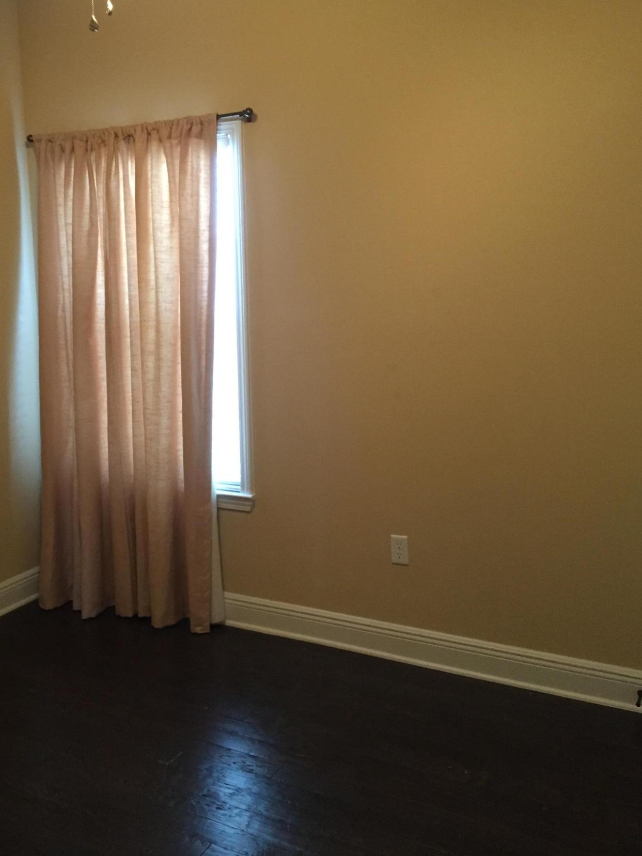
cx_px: 264
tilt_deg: -8.3
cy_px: 378
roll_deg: +1.7
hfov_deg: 40.6
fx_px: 865
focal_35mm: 35
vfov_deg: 52.5
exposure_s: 1/30
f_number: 2.2
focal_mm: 4.15
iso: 250
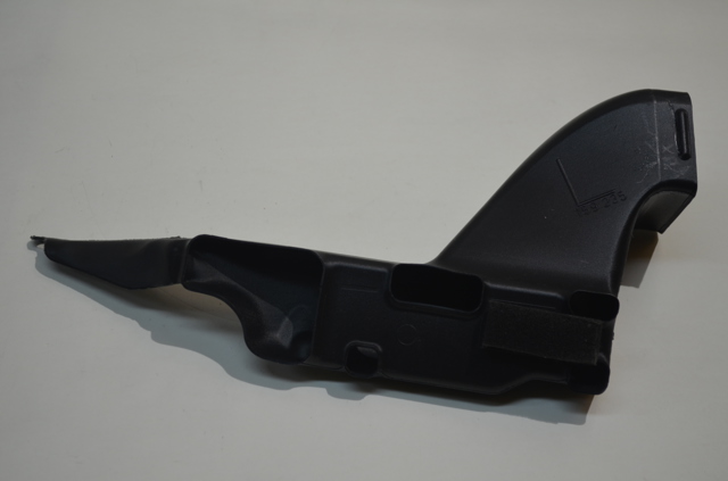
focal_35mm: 63
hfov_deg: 32.0
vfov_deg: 21.4
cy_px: 240
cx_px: 364
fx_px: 1271
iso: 400
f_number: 5.3
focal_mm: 42
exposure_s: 1/100
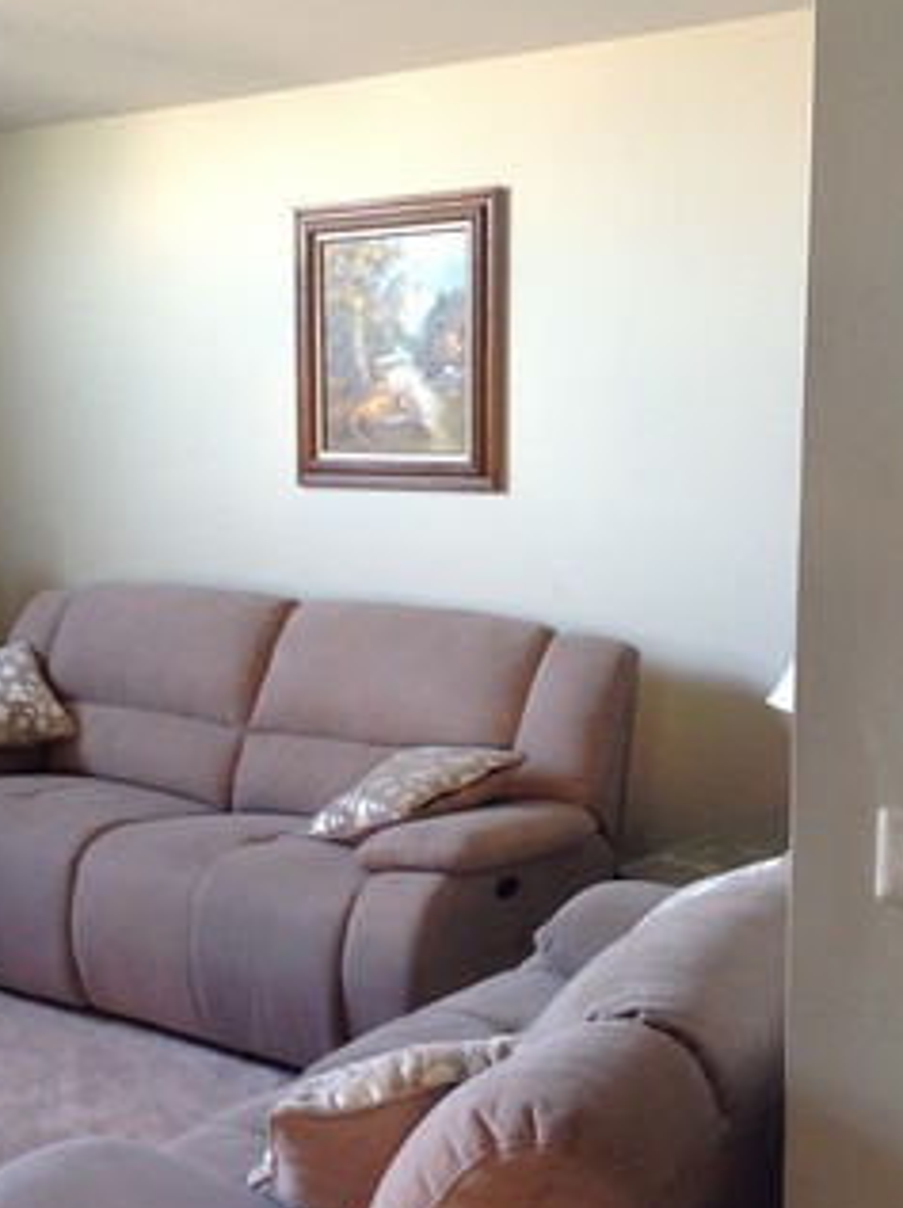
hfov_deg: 27.3
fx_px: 1847
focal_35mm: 53
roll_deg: +0.7
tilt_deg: -8.1
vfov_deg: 36.2
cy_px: 621
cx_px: 291
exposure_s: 1/15
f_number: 2.4
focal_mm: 4.28
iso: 125
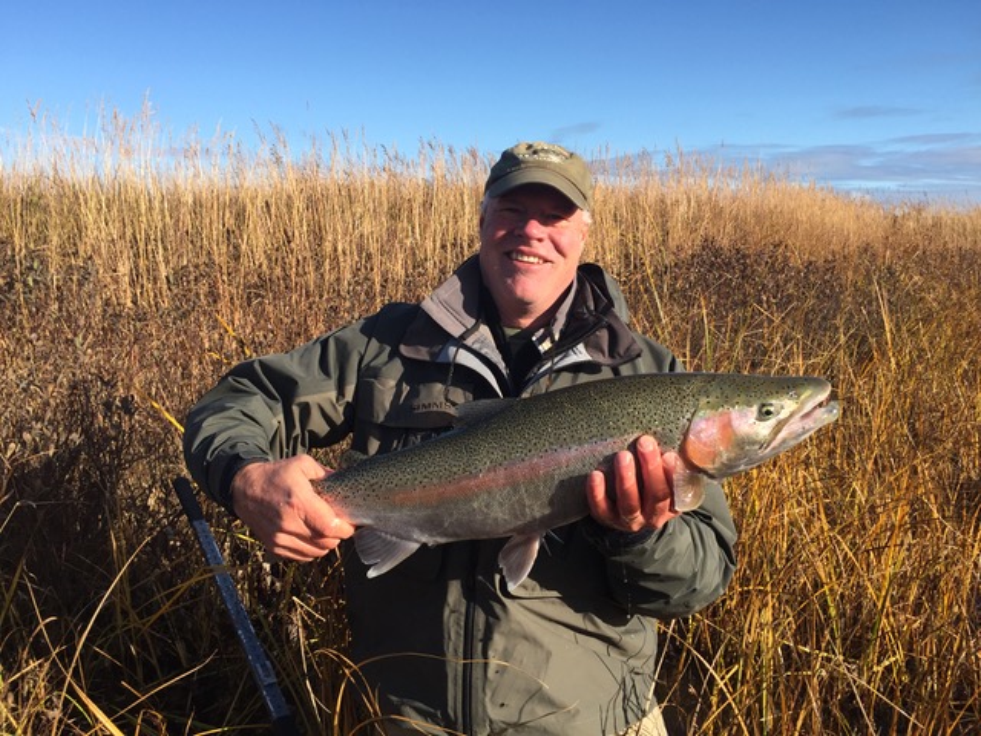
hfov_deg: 61.7
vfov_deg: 48.2
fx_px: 822
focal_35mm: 29
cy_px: 368
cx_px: 490
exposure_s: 1/1412
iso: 32
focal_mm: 4.15
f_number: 2.2
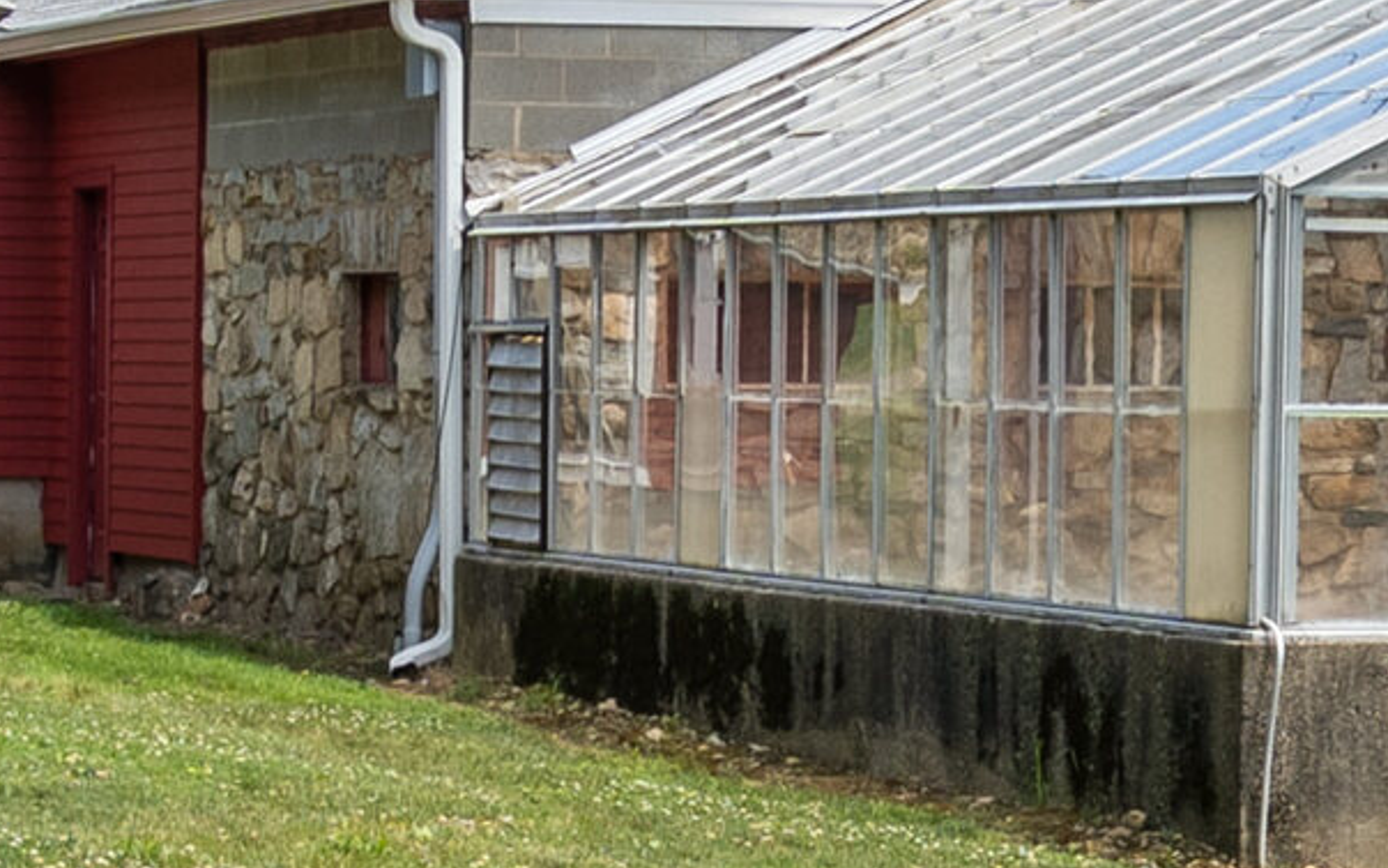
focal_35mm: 192
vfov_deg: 6.8
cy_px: 380
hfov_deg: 10.8
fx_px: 7264
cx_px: 1498
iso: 320
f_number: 8
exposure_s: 1/160
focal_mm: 25
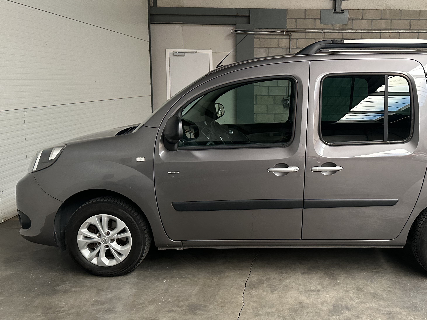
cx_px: 280
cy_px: 137
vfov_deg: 42.8
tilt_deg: -7.8
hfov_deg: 54.4
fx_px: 407
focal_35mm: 33
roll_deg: -1.1
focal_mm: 6.86
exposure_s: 1/60
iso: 400
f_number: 1.78
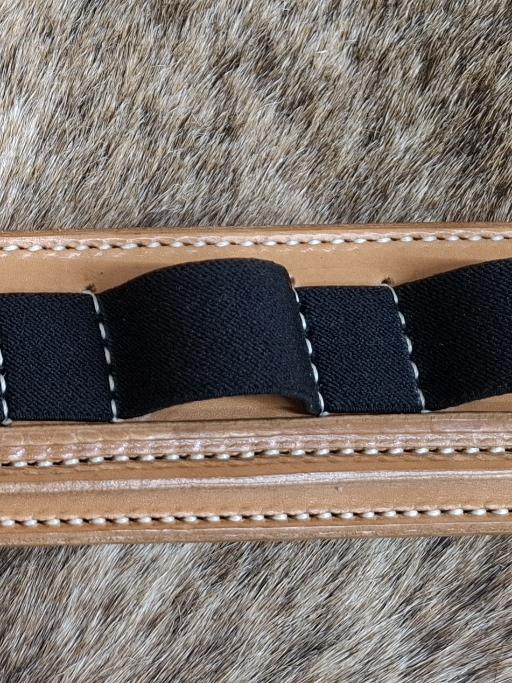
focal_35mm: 74
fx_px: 1459
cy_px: 243
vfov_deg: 26.2
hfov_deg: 17.1
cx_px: -343
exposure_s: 1/60.2
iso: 200
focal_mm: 5.54
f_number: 1.8
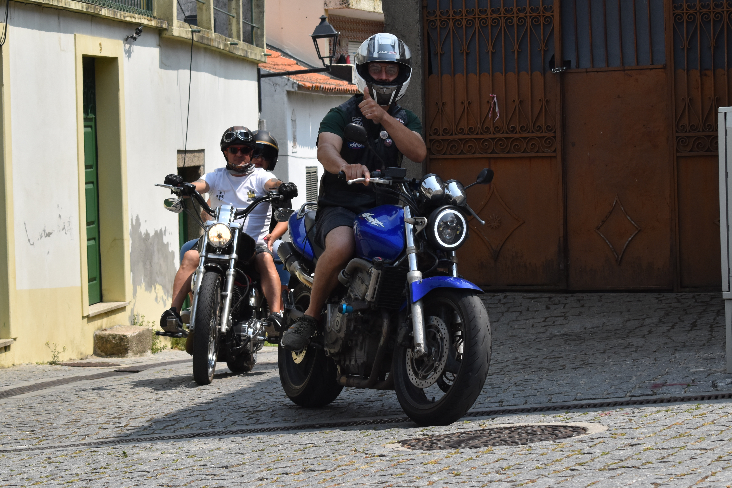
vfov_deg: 13.8
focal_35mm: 99
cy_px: 191
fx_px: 2013
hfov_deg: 20.6
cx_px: 392
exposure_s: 1/1600
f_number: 7.1
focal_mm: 52
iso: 400
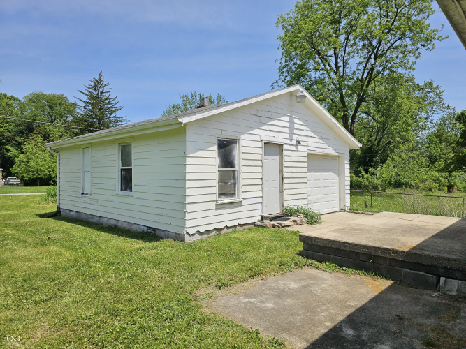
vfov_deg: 58.9
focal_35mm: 23
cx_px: 233
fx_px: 310
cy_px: 174
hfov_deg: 73.9
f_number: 1.7
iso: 10
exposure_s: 1/1395
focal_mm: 6.3
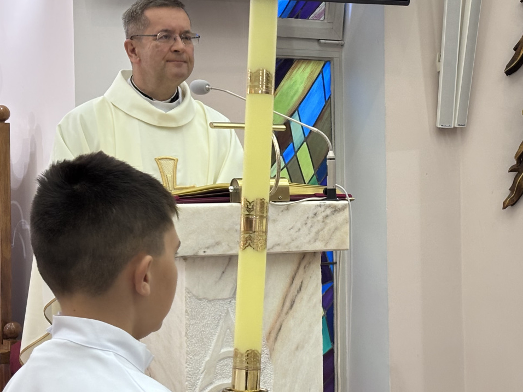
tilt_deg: -0.4
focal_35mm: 87
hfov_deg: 22.4
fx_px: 1314
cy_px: 186
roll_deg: +0.7
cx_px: 344
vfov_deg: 17.0
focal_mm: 5.96
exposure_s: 1/50
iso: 125
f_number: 1.6
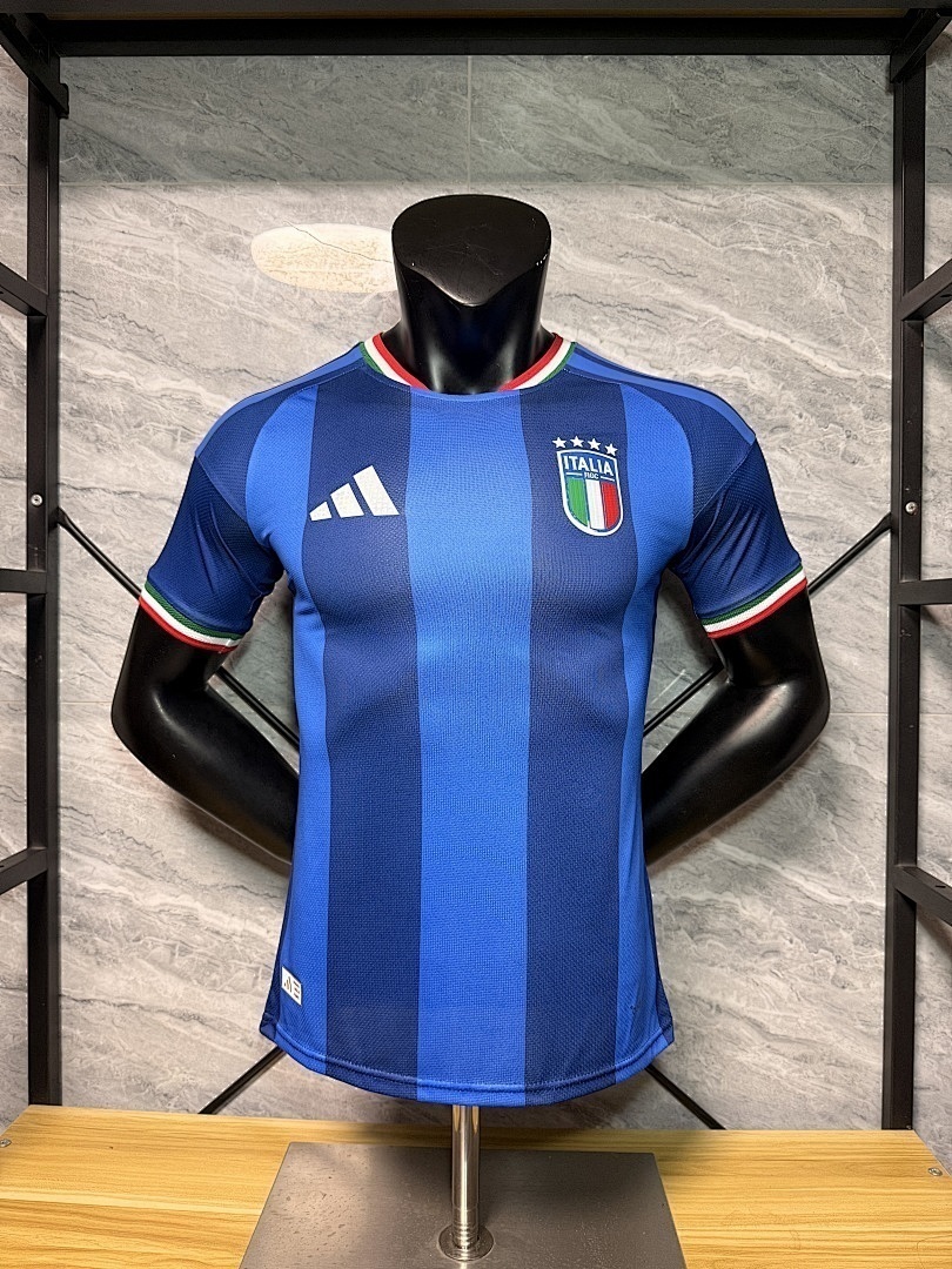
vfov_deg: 71.6
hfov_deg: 56.8
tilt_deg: -1.1
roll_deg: -0.8
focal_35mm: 24
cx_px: 476
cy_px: 634
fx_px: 880
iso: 200
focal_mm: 6.76
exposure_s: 1/50
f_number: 1.78
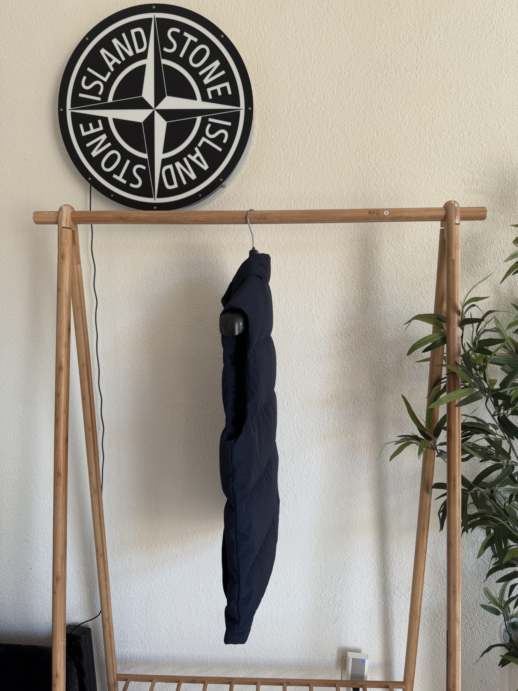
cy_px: 346
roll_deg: -0.3
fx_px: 479
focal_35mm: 24
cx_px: 259
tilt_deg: -4.3
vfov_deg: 71.6
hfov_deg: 56.8
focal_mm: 6.76
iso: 125
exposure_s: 1/121
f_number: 1.78
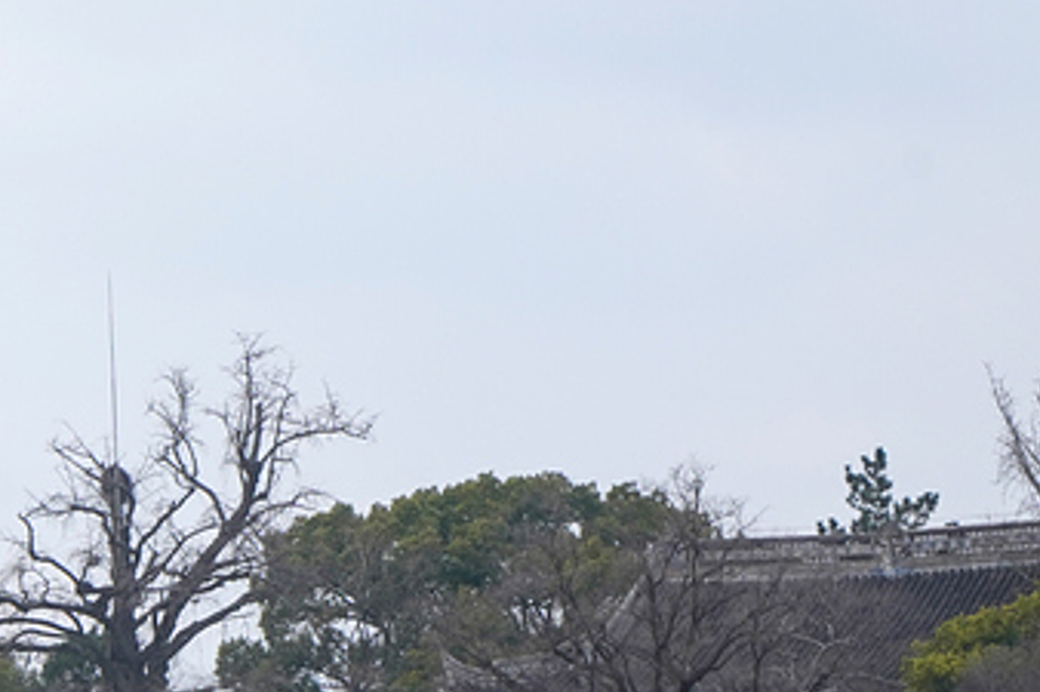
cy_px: 763
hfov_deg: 9.7
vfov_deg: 6.6
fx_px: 5977
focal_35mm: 207
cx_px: -489
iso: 640
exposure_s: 1/1000
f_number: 8
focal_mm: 70
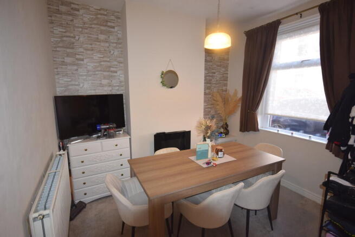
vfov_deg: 67.4
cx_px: 178
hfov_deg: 90.0
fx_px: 178
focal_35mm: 18
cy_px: 118
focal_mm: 12
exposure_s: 1/125
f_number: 5.6
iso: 800
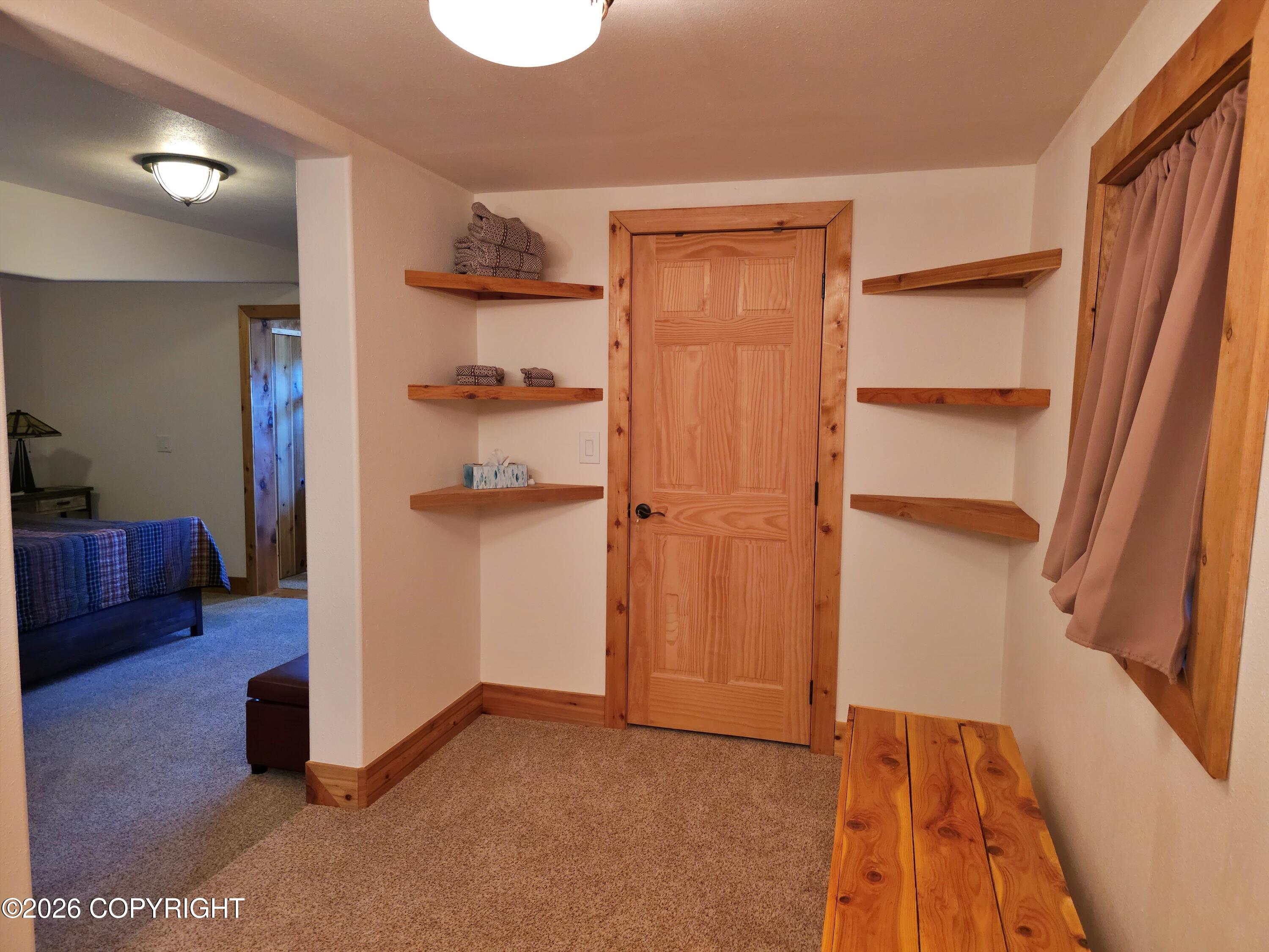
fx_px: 843
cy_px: 476
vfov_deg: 58.9
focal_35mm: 23
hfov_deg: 73.9
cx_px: 634
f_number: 1.7
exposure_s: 1/60
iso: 320
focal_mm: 6.3
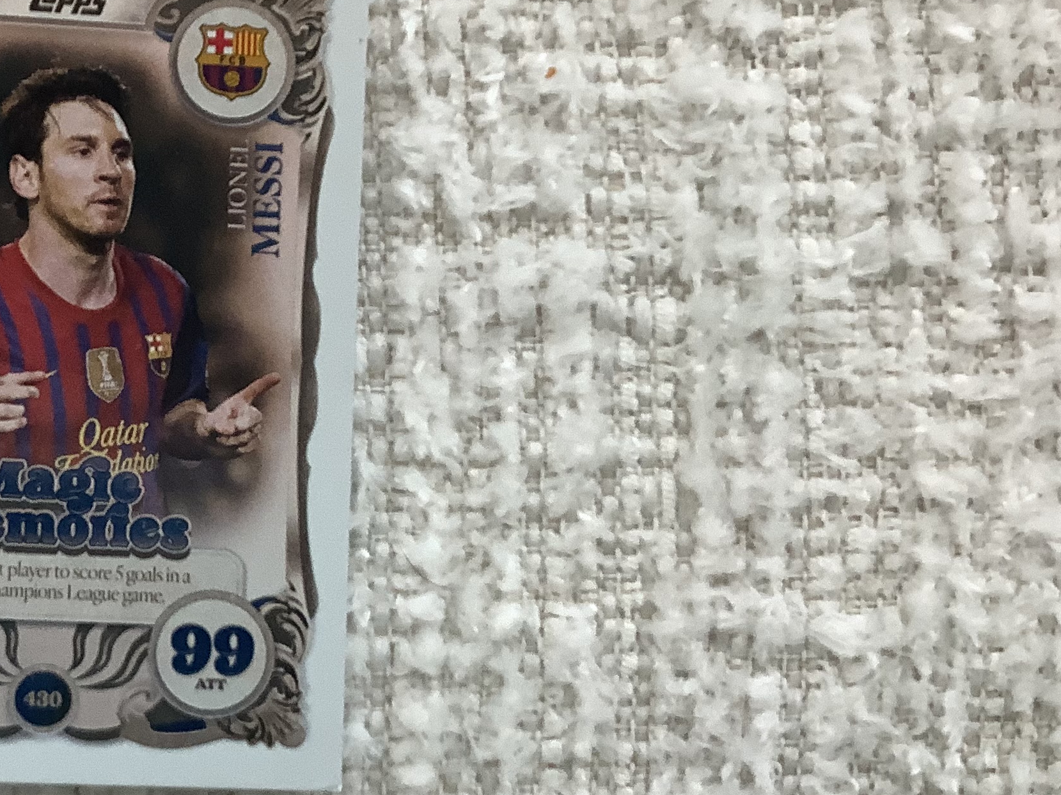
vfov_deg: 23.9
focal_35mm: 61
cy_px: 527
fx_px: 1870
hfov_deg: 30.4
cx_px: 119
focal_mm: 3.3
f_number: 2.4
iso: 80
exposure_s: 1/60
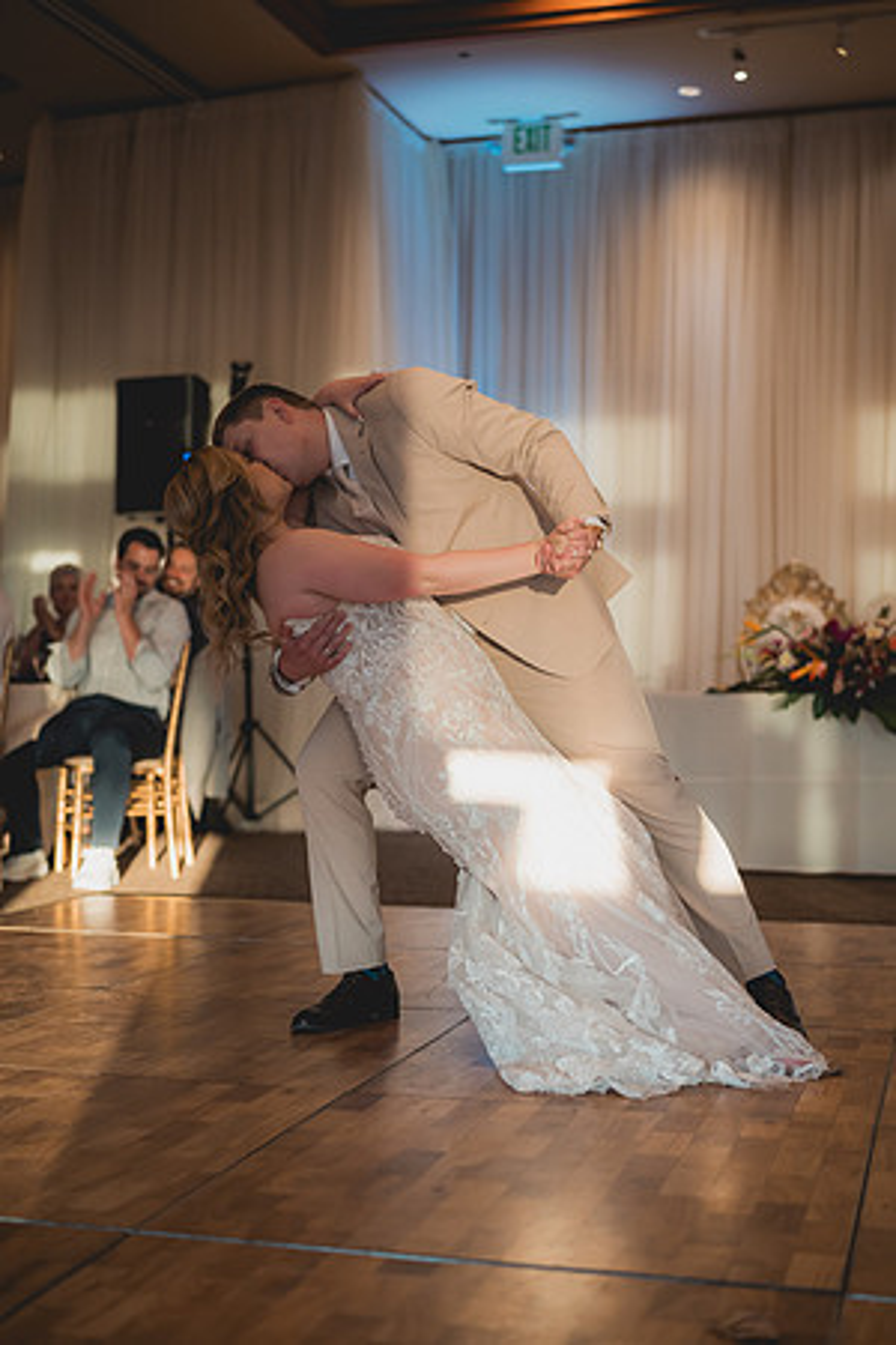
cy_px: 672
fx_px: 1867
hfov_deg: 27.0
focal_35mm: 50
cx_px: 448
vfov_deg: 39.6
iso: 1250
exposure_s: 1/1250
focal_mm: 50
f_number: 1.8
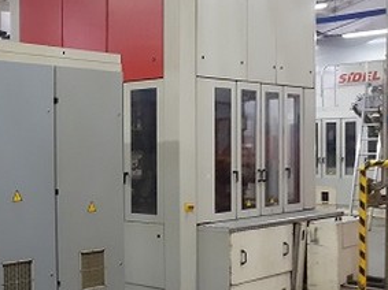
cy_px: 159
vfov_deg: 24.0
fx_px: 683
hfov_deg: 28.9
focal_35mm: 61
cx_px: -29
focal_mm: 3.6
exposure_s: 1/33
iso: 200
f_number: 1.9
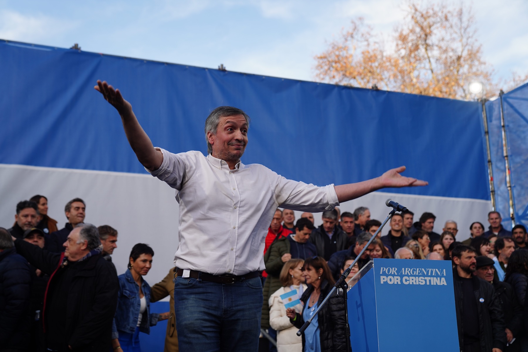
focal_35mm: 50
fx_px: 733
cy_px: 176
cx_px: 264
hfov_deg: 39.6
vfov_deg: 27.0
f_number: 3.2
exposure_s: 1/500
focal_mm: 50
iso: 100
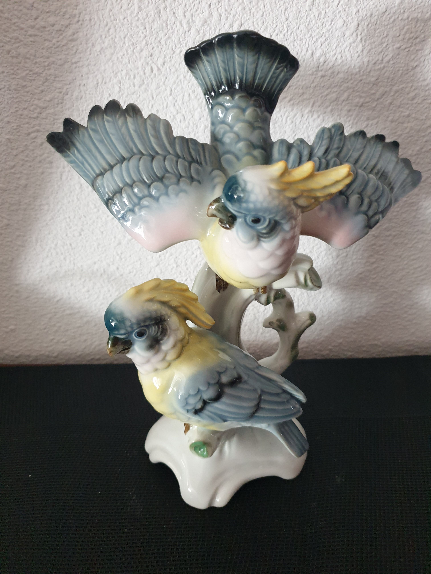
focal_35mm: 26
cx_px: 216
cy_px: 287
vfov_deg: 67.3
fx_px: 432
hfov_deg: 53.1
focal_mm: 4.3
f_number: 1.5
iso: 250
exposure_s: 1/29
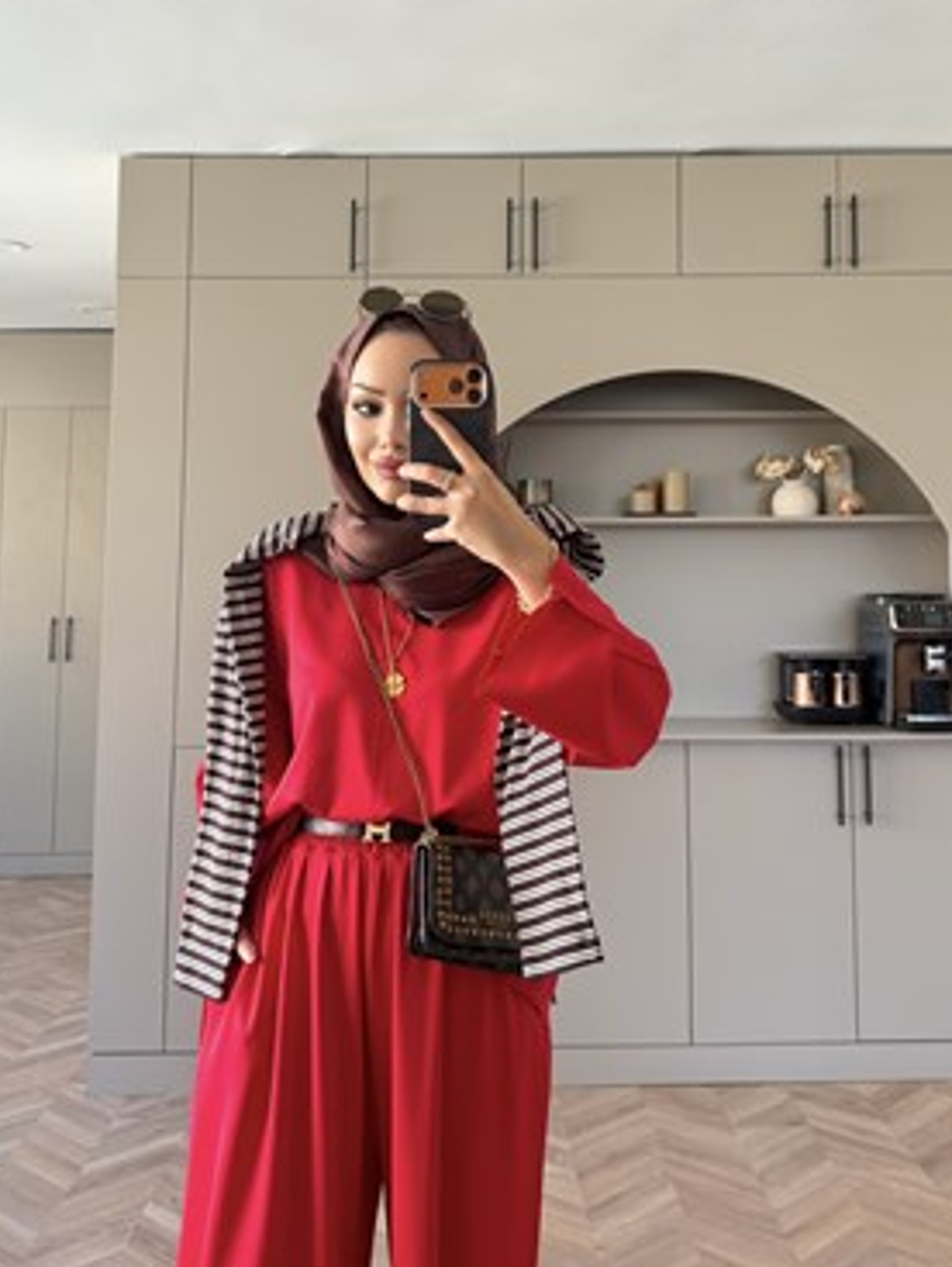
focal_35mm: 27
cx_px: 435
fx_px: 988
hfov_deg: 51.4
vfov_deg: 65.2
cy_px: 661
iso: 125
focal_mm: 6.76
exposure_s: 1/121
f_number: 1.78
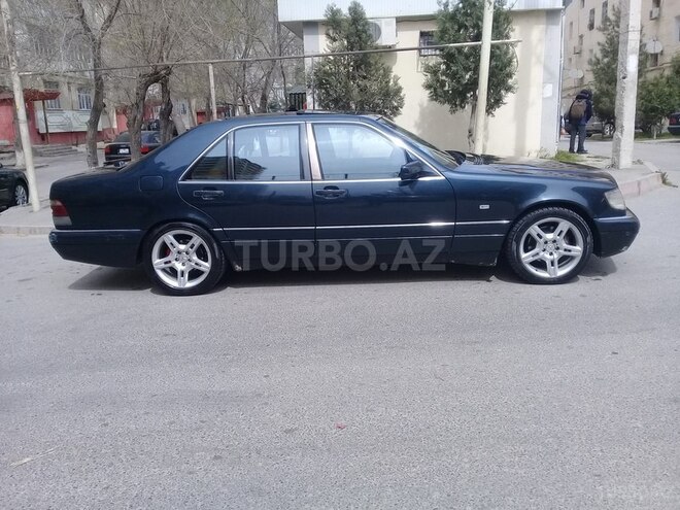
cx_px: 340
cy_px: 255
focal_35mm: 31
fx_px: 609
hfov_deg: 58.4
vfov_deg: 45.4
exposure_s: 1/917
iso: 50
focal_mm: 3.3
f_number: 2.2
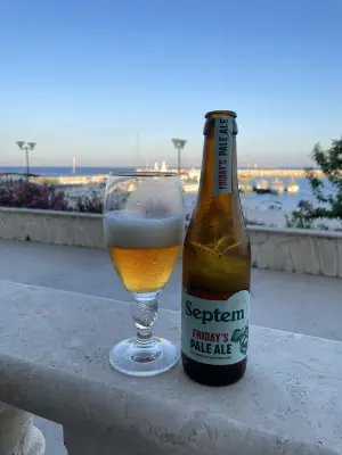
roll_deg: -1.2
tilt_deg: -9.6
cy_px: 228
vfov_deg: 67.3
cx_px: 171
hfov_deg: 53.1
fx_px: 343
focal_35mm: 26
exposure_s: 1/305
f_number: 1.6
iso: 32
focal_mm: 4.2
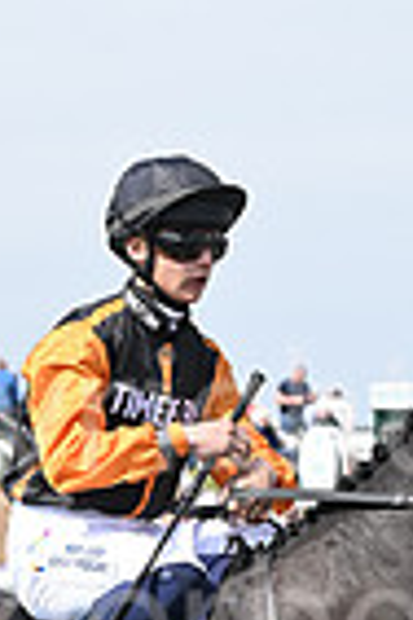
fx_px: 5506
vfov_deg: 6.4
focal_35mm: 320
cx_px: 202
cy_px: 655
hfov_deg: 4.3
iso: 400
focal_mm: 100
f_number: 6.3
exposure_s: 1/1250
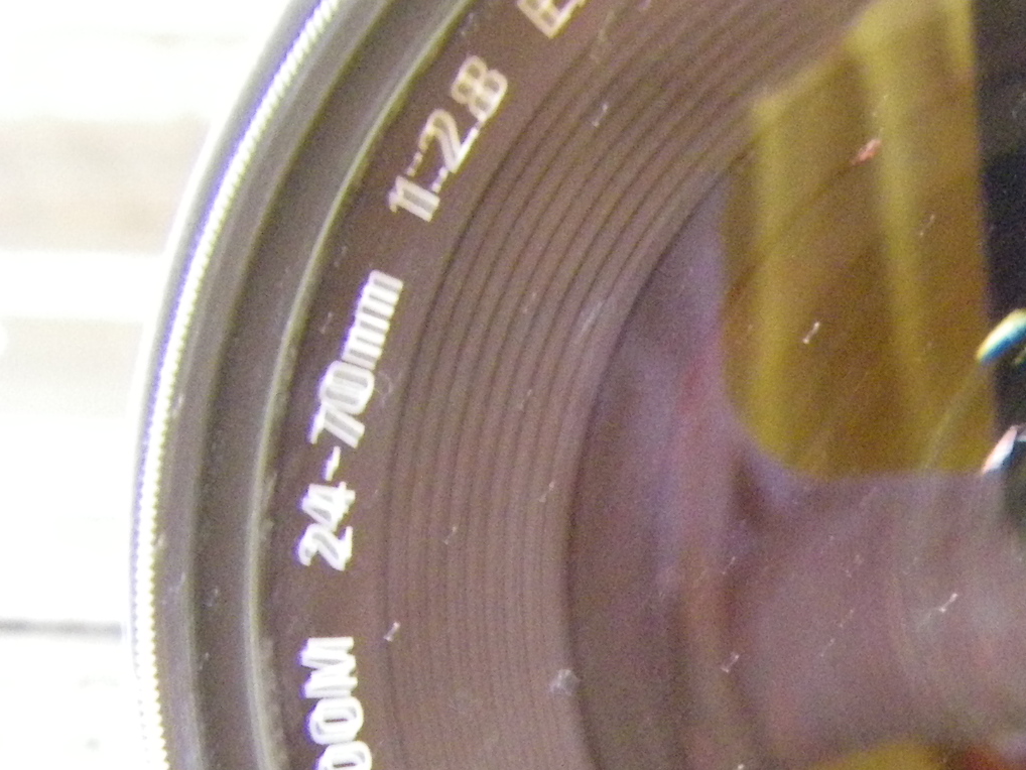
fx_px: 2550
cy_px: 613
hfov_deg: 21.9
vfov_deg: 17.0
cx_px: 1047
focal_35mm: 86
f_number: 3.5
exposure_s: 1/4
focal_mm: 6.3
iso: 800
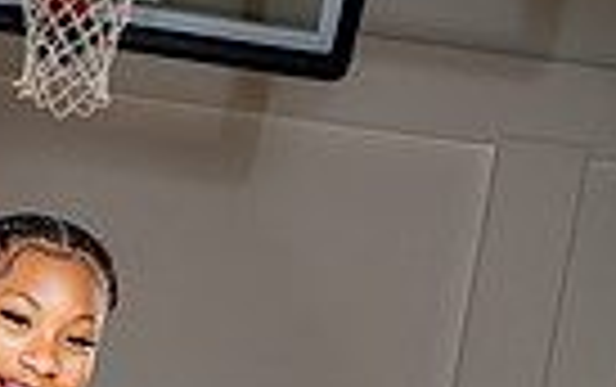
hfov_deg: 16.4
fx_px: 2084
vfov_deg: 9.5
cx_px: -40
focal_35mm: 124
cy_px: 918
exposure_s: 1/250
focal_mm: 37
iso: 200
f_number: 5.6
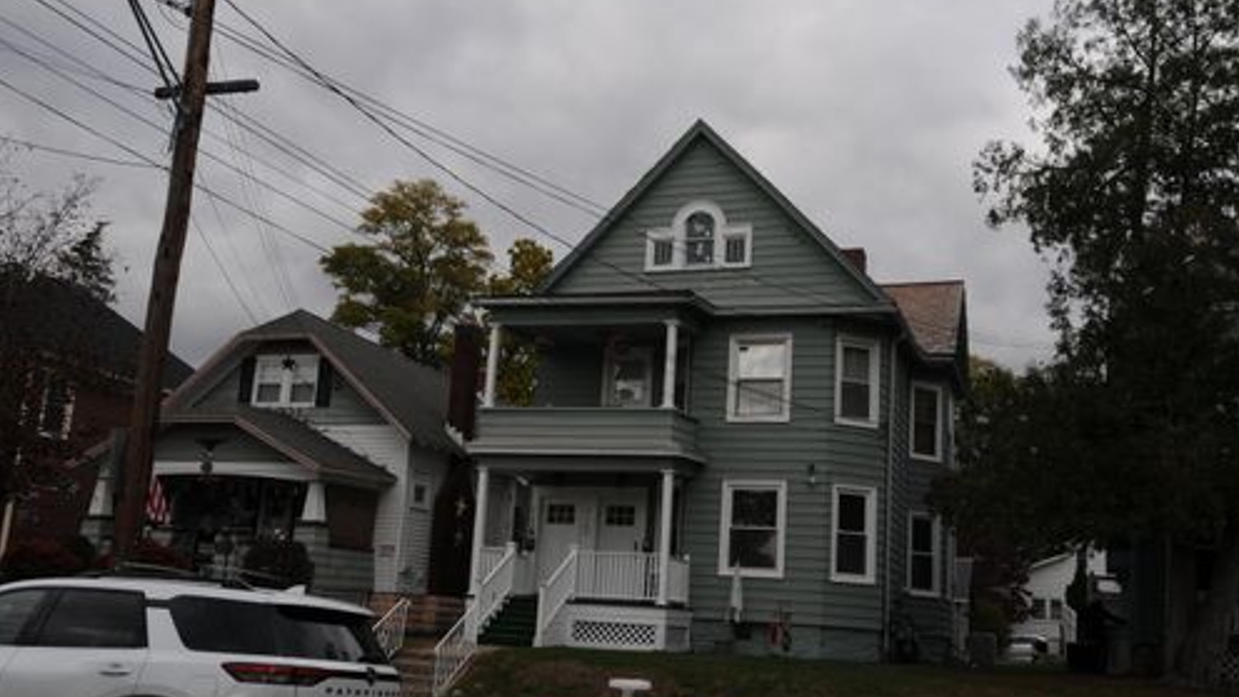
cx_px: 620
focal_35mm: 38
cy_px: 382
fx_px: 1248
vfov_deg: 31.2
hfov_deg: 52.8
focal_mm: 24
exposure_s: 1/320
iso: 200
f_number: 9
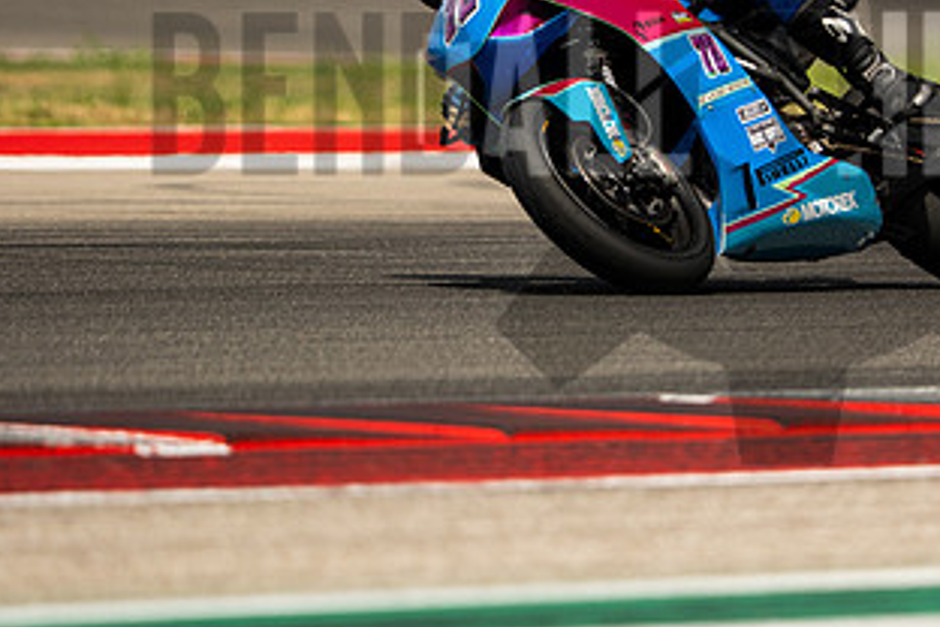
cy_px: 98
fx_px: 20417
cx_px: 786
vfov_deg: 1.8
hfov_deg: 2.6
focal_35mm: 782
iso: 200
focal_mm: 280
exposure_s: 1/2500
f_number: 2.8
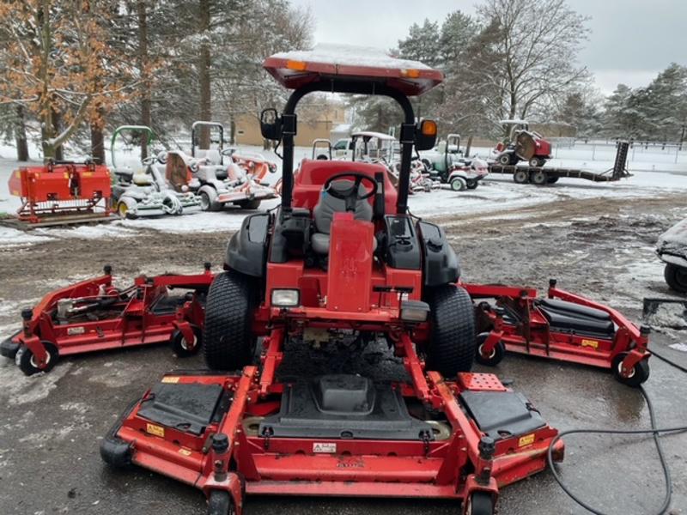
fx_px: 516
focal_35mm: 26
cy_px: 258
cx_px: 344
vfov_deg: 53.1
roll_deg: -0.2
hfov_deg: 67.3
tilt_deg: -10.0
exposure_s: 1/222
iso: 32
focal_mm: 4.25
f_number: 1.8
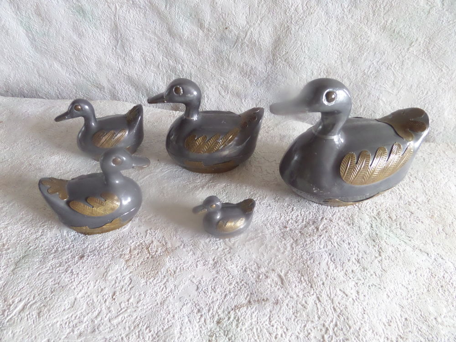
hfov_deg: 71.6
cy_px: 171
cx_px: 228
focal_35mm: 24
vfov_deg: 56.8
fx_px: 316
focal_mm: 4
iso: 400
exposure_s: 1/20
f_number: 3.2
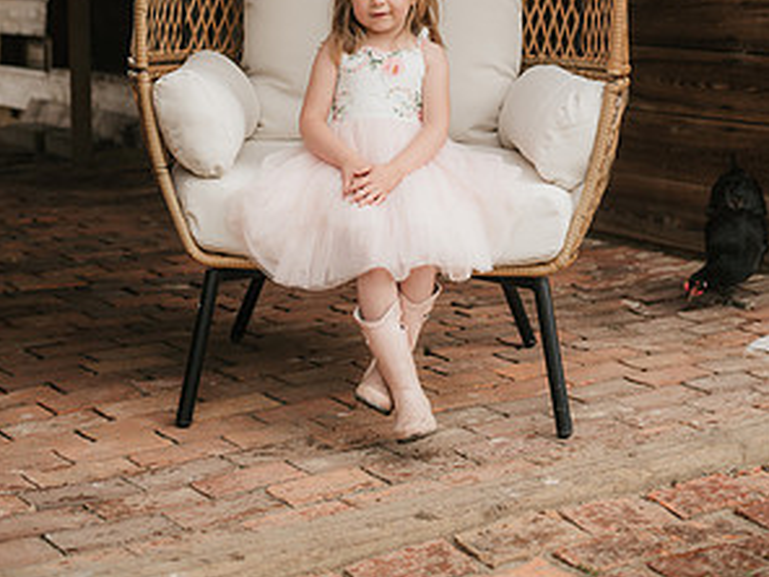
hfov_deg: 26.7
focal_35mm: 73
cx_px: 384
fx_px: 1622
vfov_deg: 19.6
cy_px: 5
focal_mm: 50
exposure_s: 1/160
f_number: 2.8
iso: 100
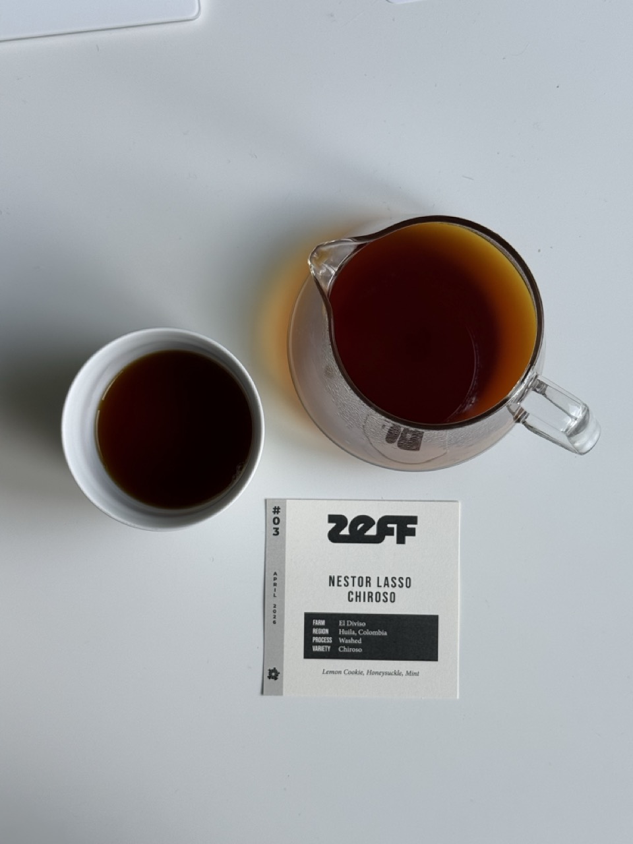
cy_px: 422
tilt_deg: -88.3
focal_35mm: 48
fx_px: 1170
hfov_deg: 30.3
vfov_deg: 39.7
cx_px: 316
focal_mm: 6.76
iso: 50
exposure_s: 1/193
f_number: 1.78
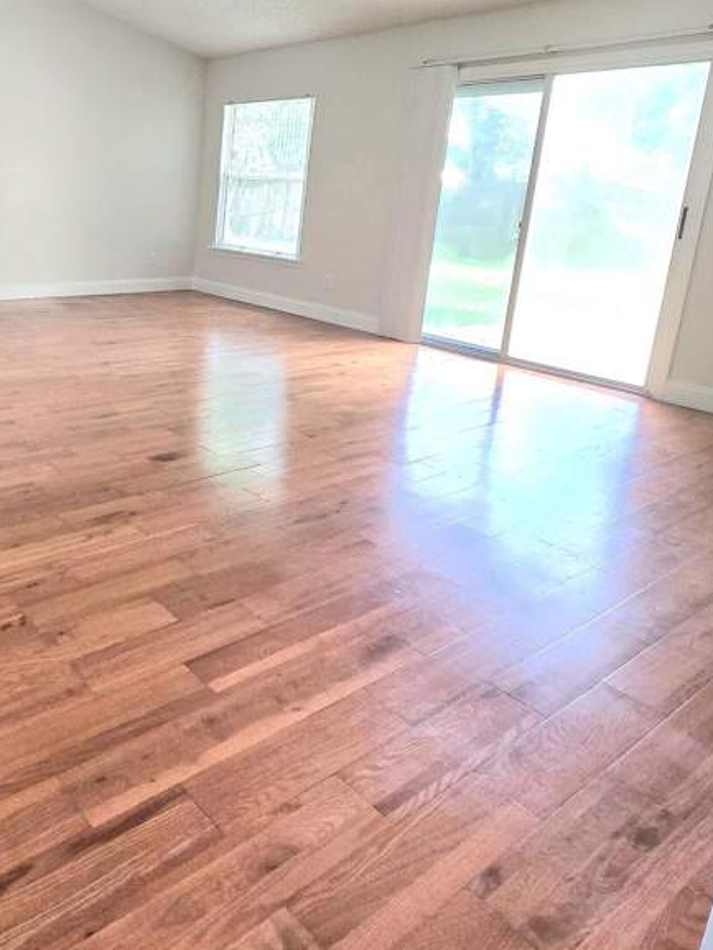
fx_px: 659
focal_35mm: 24
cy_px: 339
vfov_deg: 70.1
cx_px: 89
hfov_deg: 51.1
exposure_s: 1/60.2
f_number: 2.2
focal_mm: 2.2
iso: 250
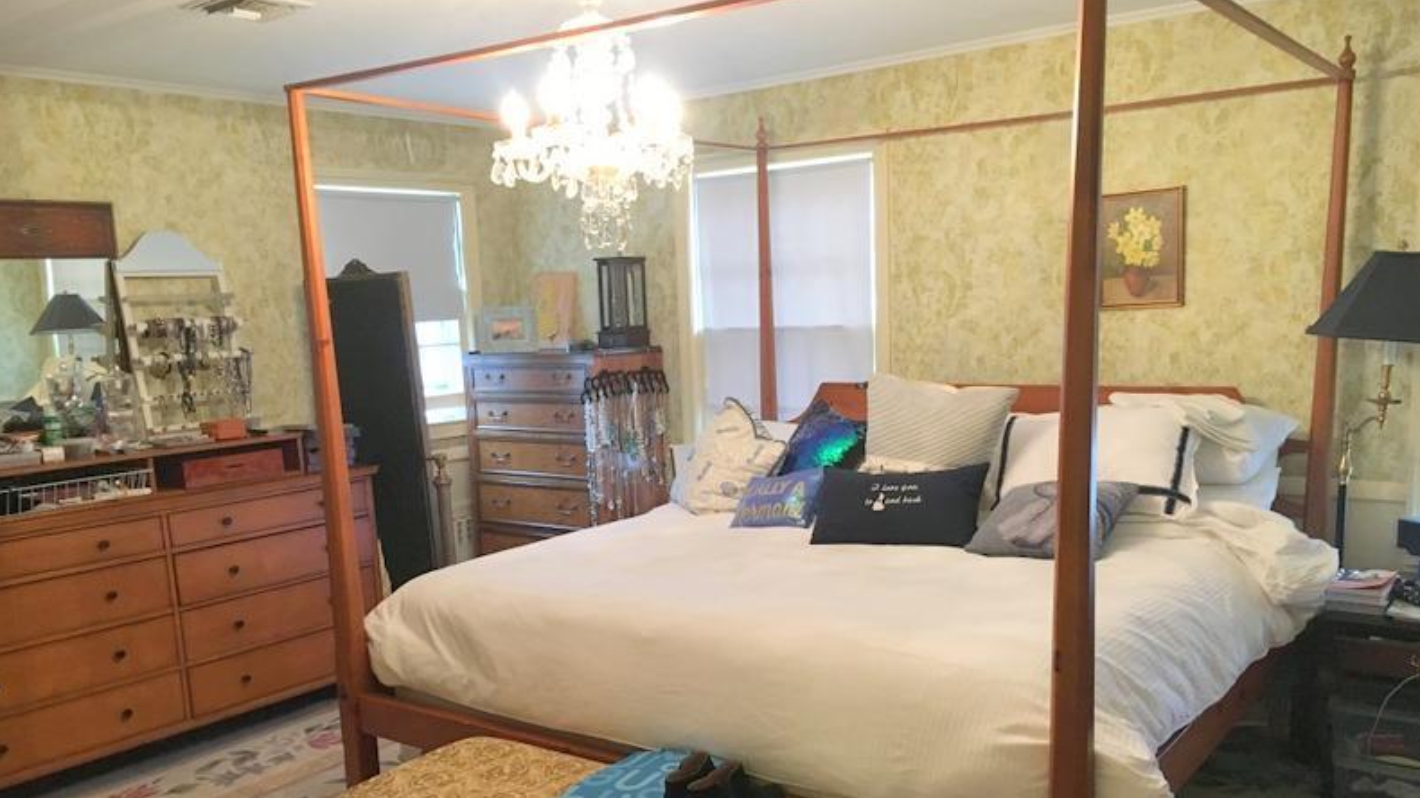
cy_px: 503
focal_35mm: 32
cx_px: 714
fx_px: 1205
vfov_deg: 36.4
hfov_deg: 61.0
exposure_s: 1/30
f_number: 2.2
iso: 200
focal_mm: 4.15
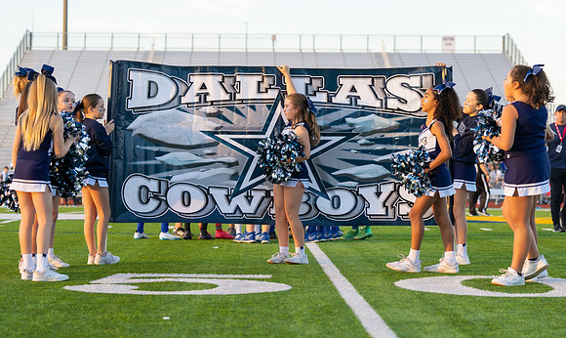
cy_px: 168
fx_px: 1371
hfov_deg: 23.3
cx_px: 266
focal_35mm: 90
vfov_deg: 14.0
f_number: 2.8
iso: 640
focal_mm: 70
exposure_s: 1/1250
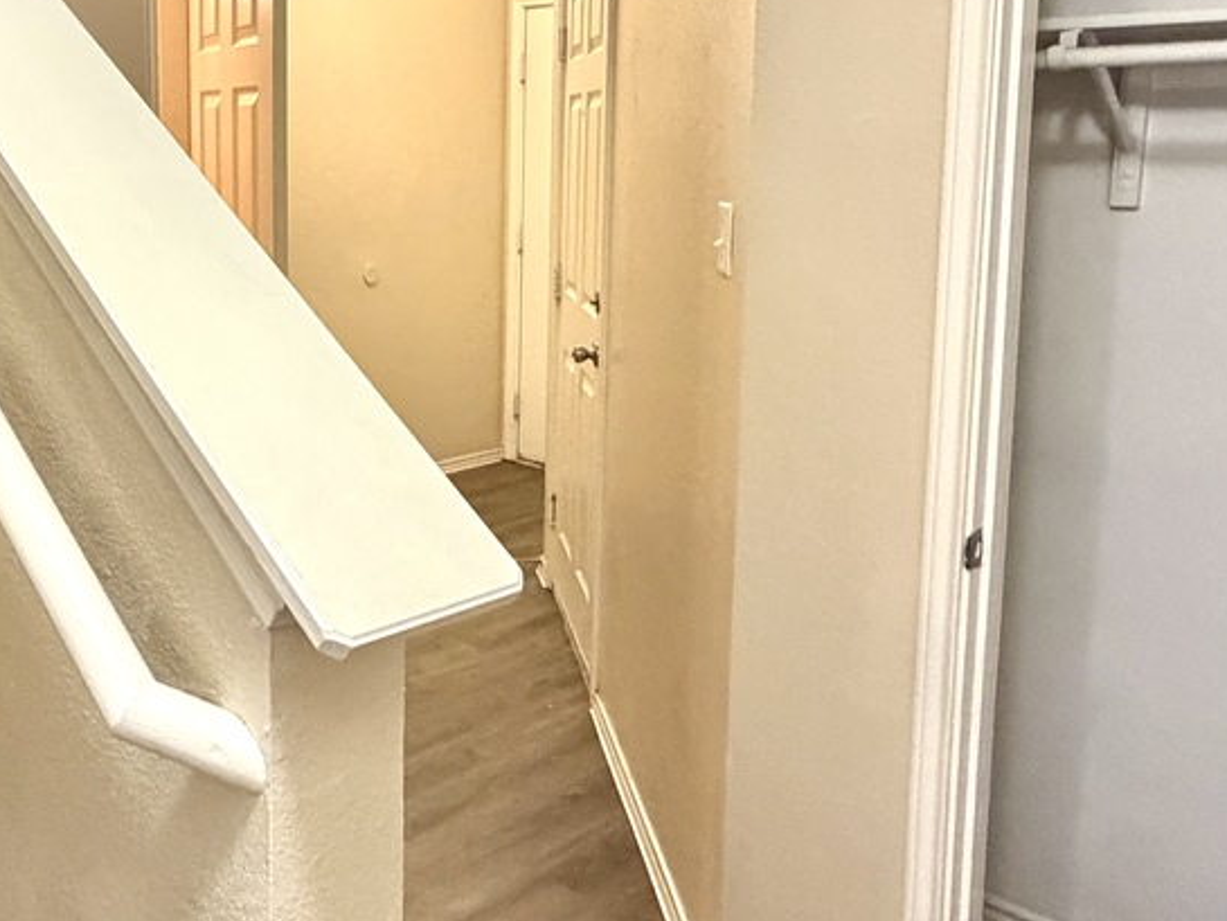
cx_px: 245
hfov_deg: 47.4
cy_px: 281
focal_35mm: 37
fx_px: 1312
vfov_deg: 38.1
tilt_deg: -7.2
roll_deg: +0.8
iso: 800
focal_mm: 2.22
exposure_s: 1/60
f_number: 2.2
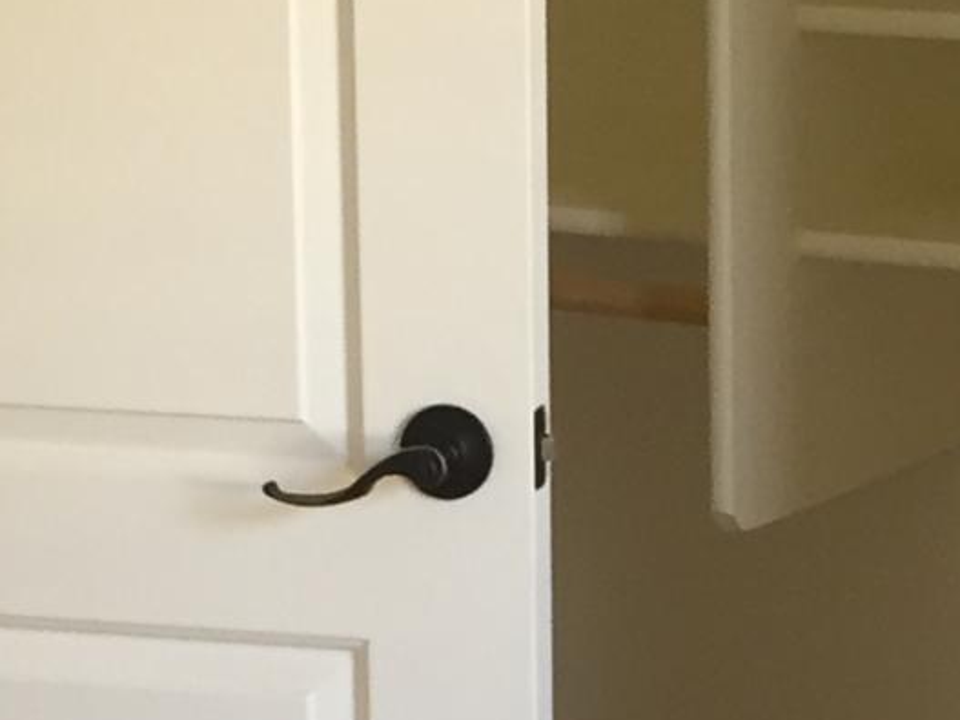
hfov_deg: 12.0
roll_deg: +1.1
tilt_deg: -16.1
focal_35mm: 165
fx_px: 4575
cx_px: 561
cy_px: 786
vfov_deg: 8.9
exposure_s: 1/30
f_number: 2.2
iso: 64
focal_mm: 4.15
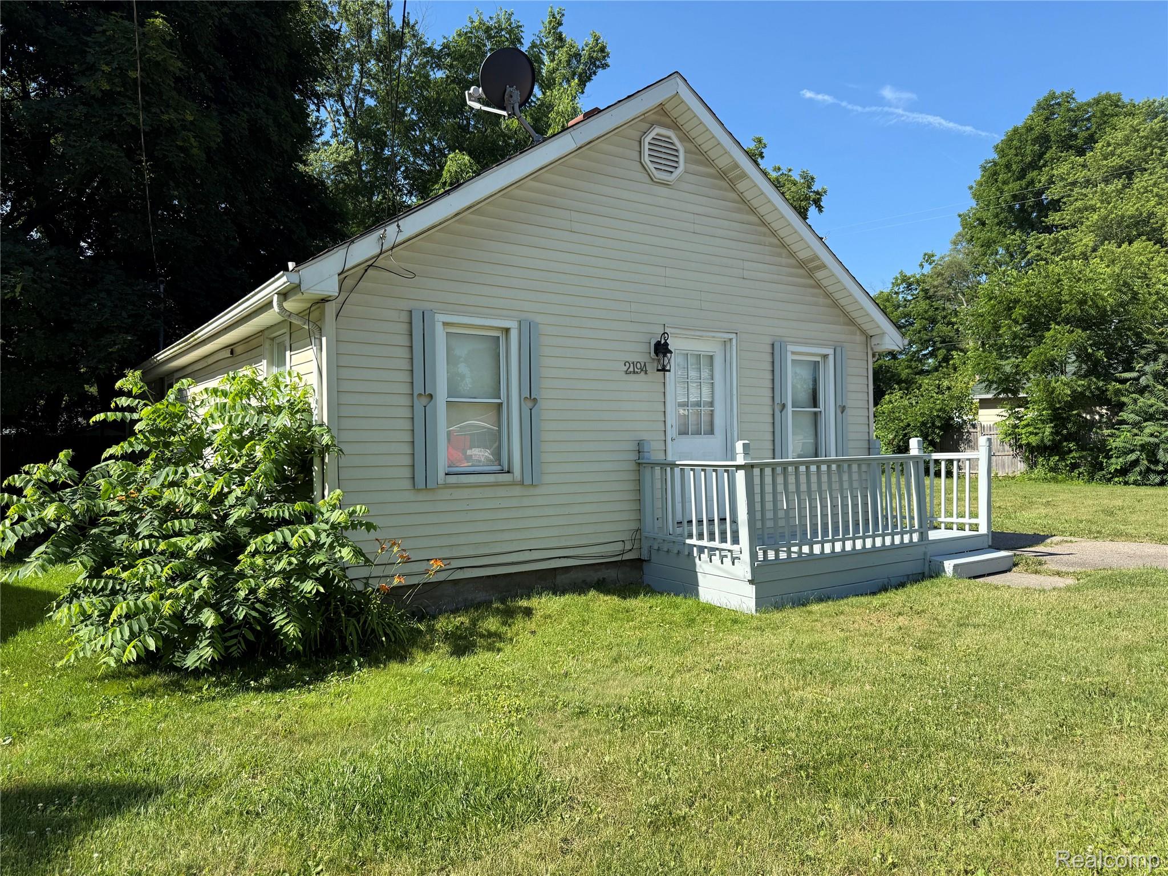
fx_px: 810
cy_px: 438
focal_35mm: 24
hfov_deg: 71.6
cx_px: 584
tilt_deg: +1.0
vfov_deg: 56.8
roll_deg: -0.3
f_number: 1.78
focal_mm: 6.76
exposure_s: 1/2445
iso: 80
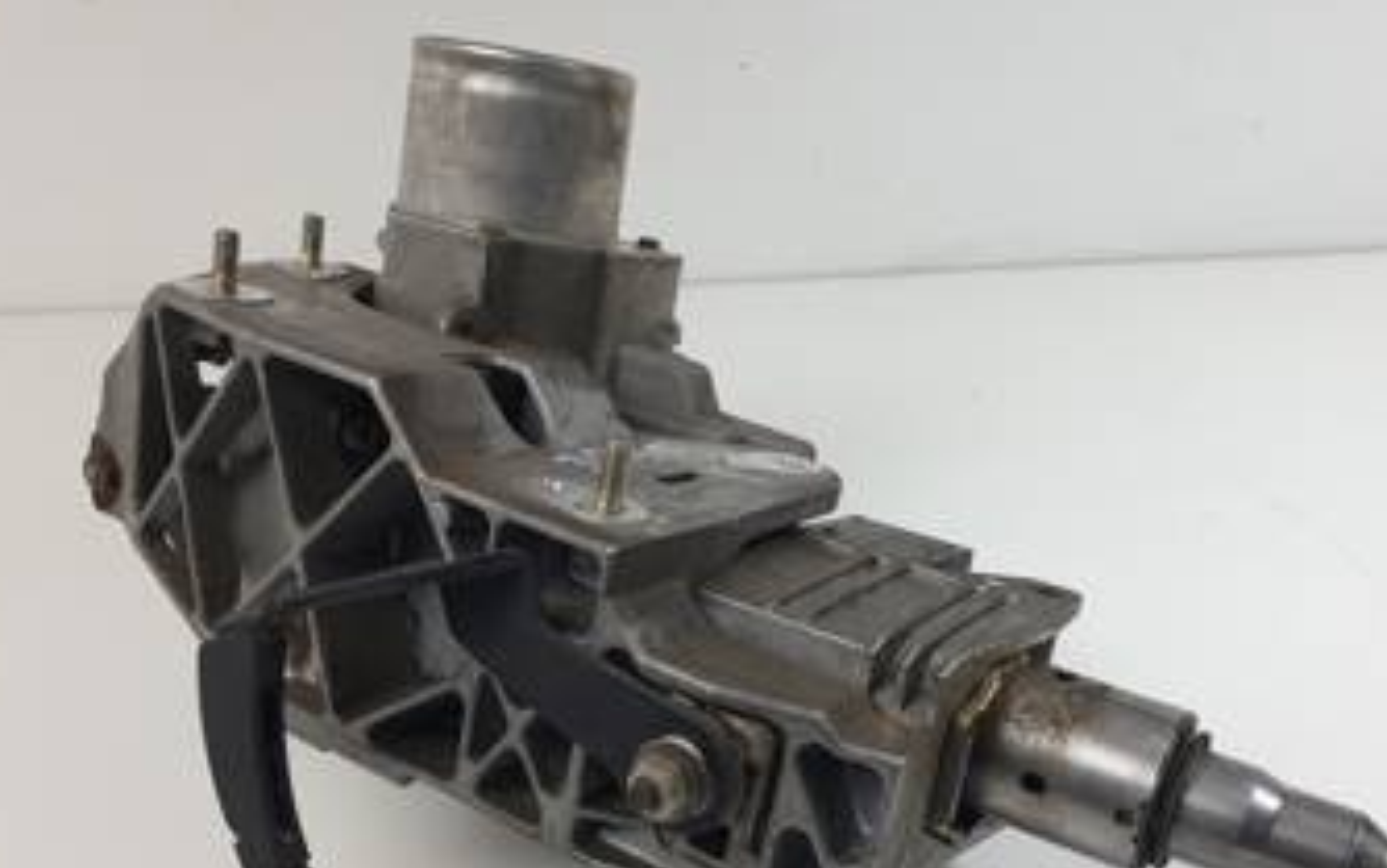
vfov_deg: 37.8
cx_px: 706
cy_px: 602
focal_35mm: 33
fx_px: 1248
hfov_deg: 58.1
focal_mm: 4.3
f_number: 2.4
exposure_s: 1/145
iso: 50
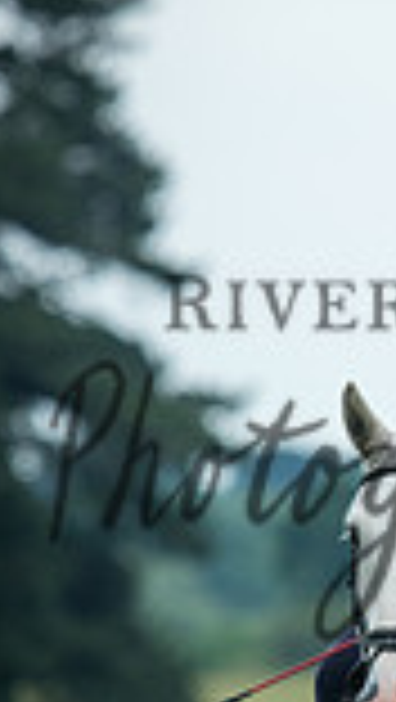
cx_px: 576
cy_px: 432
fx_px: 25370
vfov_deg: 1.6
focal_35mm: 1362
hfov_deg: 0.9
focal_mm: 300
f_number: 5
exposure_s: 1/1250
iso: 320
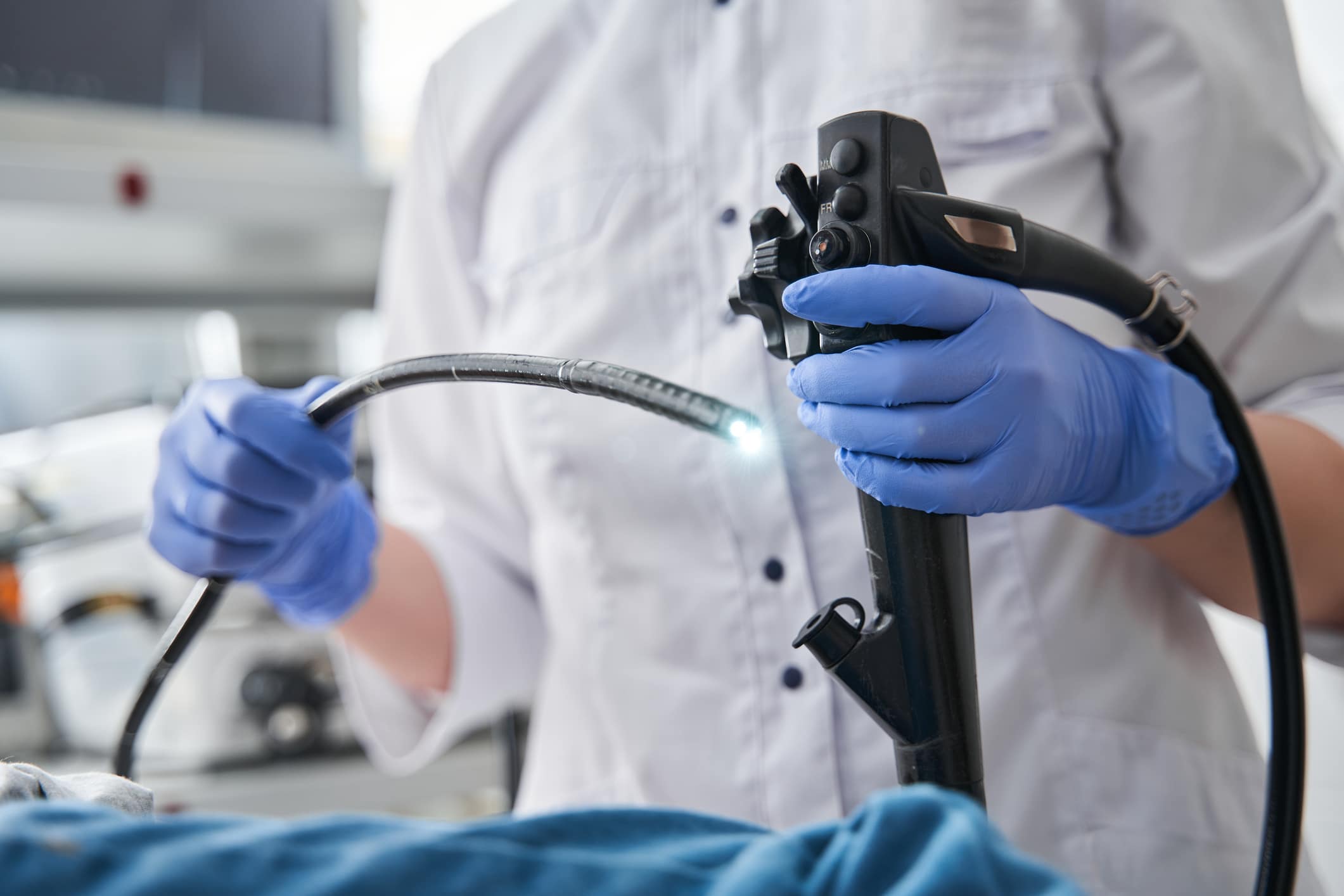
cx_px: 672
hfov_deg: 36.2
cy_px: 448
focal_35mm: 55
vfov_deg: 24.6
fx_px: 2053
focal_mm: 55
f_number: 2.8
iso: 250
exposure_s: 1/100
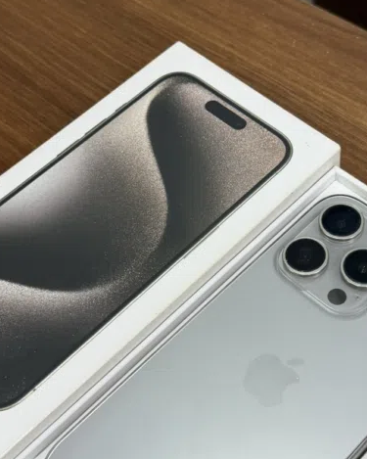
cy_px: 227
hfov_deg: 45.3
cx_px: 237
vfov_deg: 55.7
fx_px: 435
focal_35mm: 32
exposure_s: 1/50
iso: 125
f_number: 1.78
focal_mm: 6.76
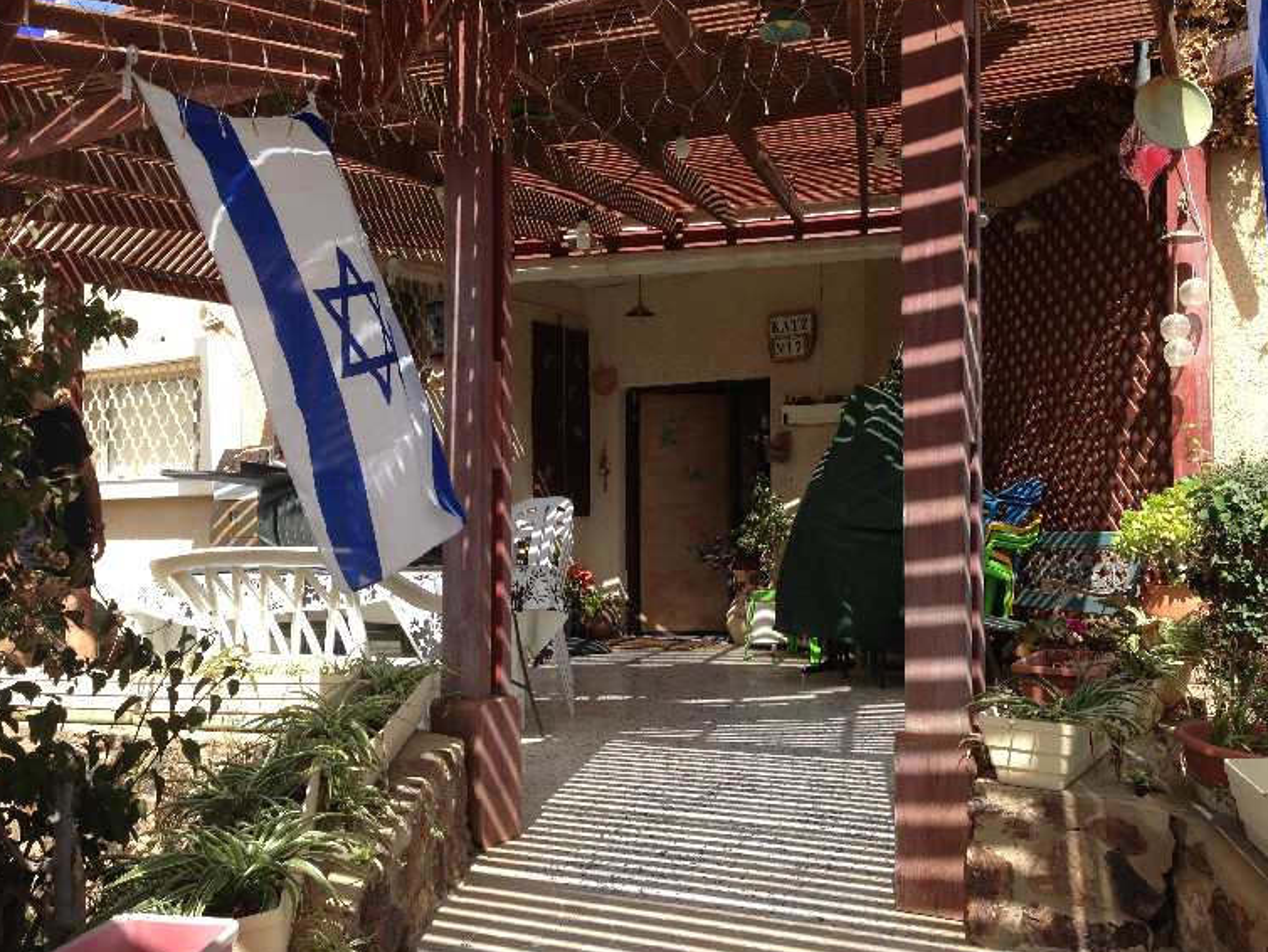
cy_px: 483
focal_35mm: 35
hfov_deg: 52.6
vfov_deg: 40.7
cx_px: 663
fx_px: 1282
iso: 50
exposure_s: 1/723
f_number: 2.4
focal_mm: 4.13
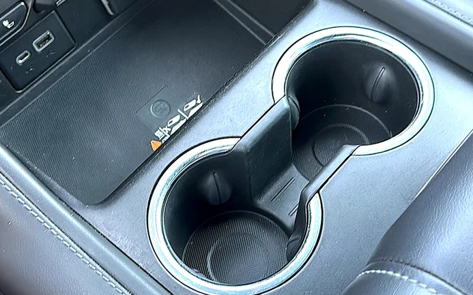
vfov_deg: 28.6
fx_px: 580
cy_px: 149
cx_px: 236
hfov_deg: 44.4
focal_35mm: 45
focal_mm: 6.86
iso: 100
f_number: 1.78
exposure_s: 1/69
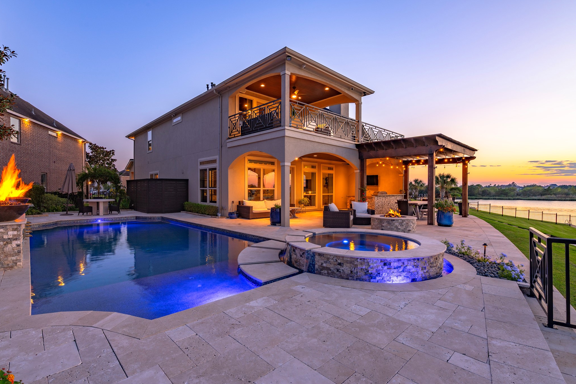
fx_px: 272
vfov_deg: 70.4
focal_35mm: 17
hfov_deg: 93.2
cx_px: 272
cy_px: 194
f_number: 9
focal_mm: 16
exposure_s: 1/4
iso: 125
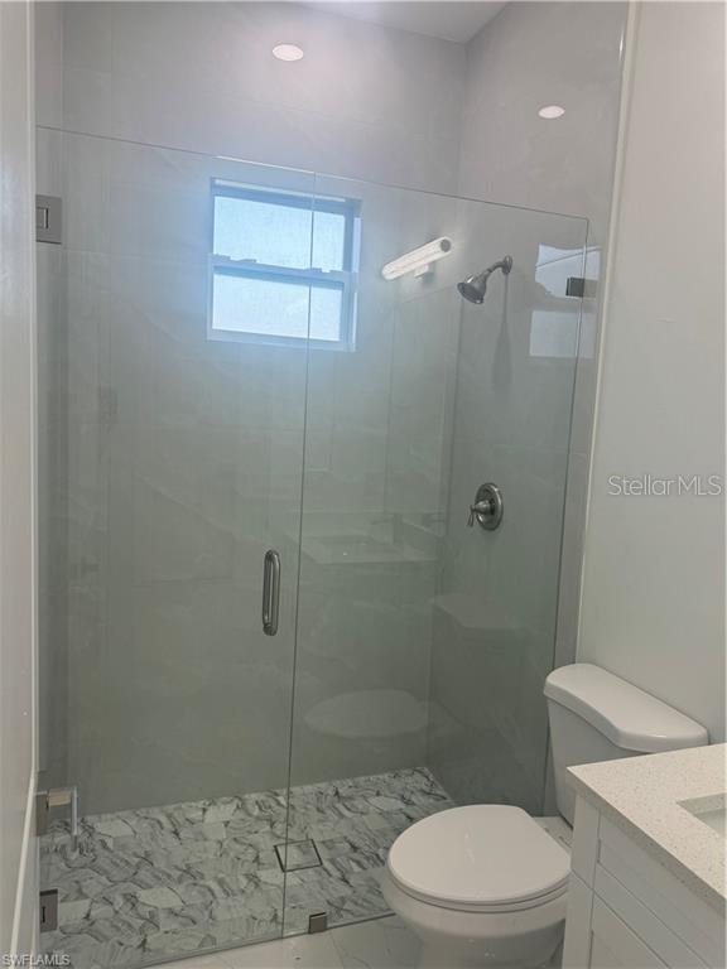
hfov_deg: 56.8
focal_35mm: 24
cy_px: 484
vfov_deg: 71.6
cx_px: 364
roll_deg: -2.1
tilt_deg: -6.6
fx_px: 672
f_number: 1.78
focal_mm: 6.76
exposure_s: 1/169
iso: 80
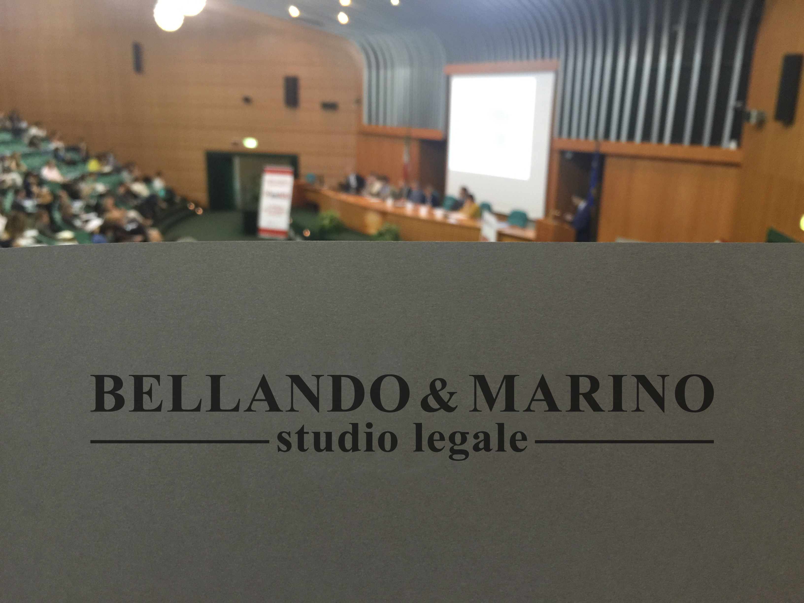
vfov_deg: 48.2
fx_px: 674
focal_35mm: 29
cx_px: 402
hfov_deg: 61.7
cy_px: 302
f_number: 2.2
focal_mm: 4.15
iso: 100
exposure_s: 1/10
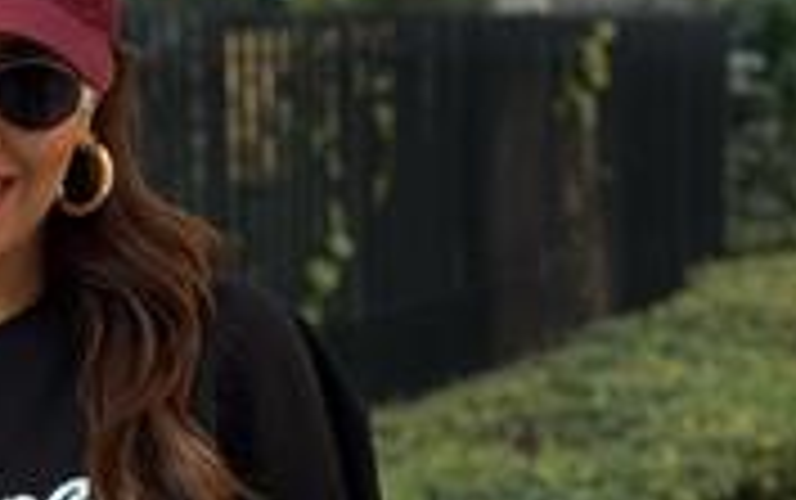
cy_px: 624
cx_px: -72
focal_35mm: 153
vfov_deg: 8.5
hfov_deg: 13.4
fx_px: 3322
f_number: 1.78
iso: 100
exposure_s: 1/527
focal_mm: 6.76
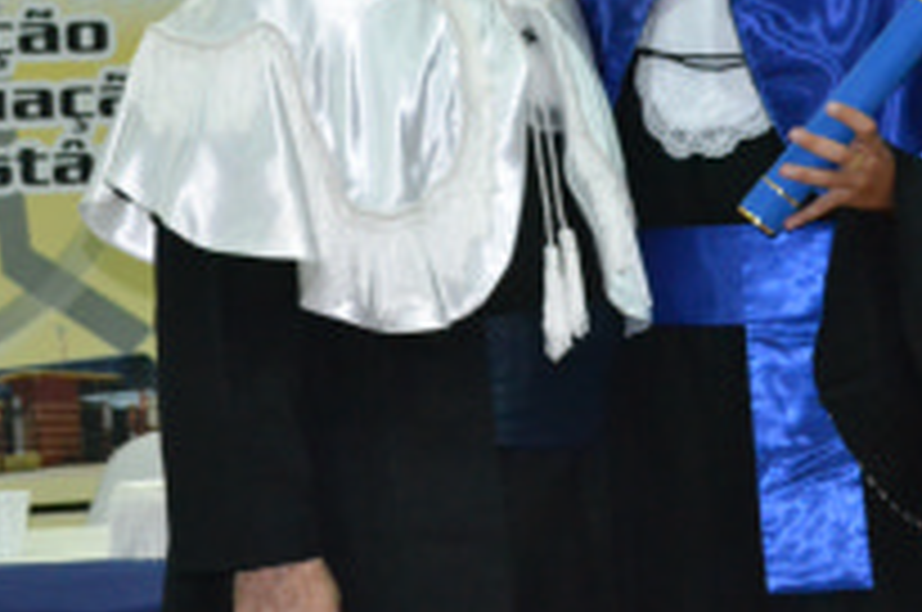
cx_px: 657
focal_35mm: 132
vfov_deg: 10.3
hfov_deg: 15.5
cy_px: 83
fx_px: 3375
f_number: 5
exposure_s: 1/60
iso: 3200
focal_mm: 36
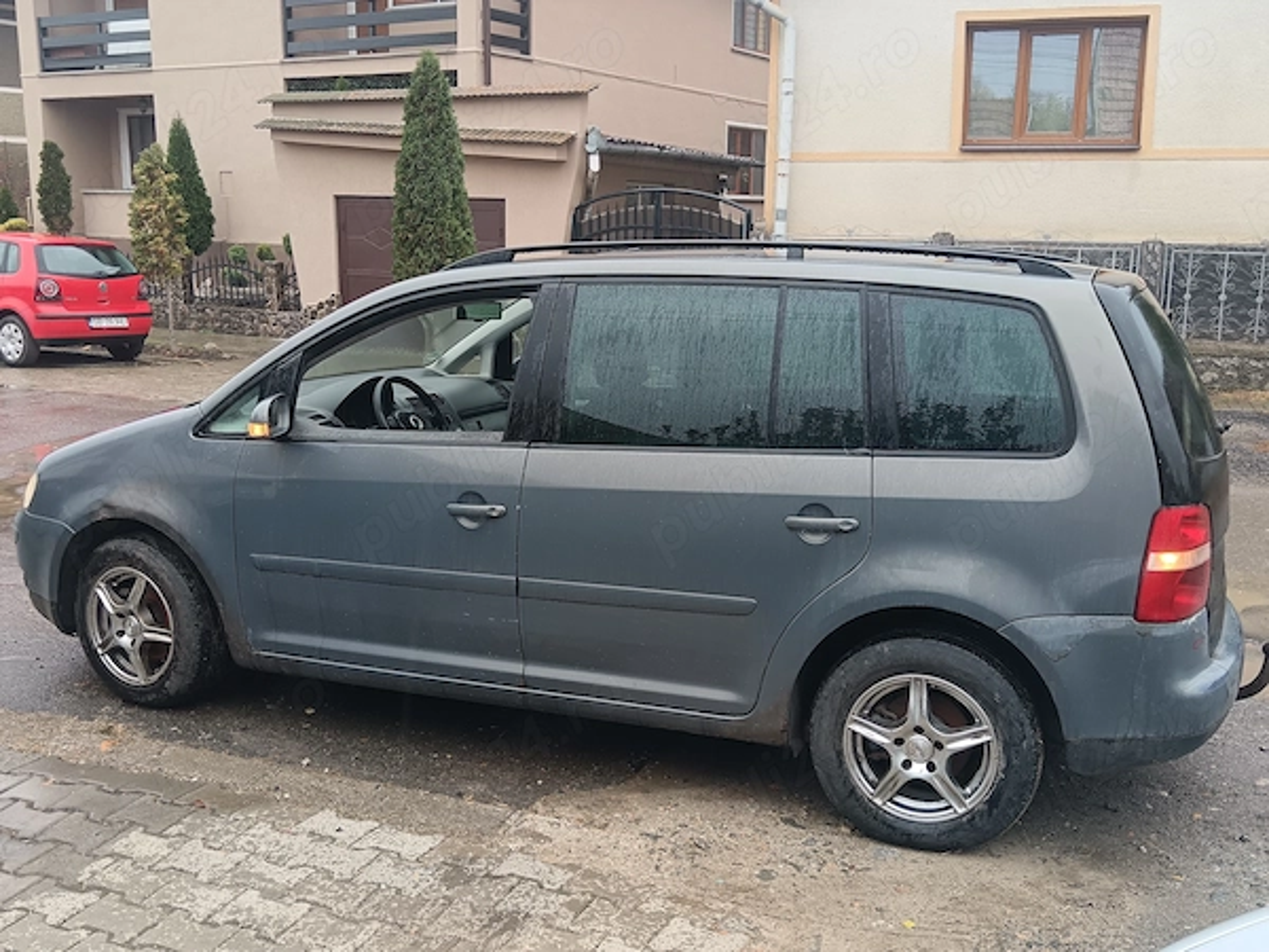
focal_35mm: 35
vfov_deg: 40.7
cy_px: 476
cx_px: 634
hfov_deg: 52.6
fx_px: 1283
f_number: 1.9
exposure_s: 1/107
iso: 100
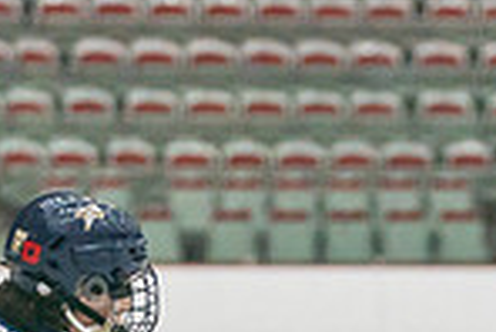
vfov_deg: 3.1
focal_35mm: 445
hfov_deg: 4.6
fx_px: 6137
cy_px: 591
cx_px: 204
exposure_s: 1/1250
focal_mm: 102
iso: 3200
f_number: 2.8
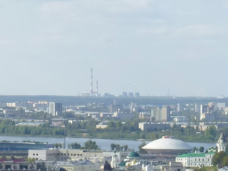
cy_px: 271
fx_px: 1699
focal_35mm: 258
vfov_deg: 5.7
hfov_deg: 7.7
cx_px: 210
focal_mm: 12.5
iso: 100
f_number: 5
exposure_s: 1/500
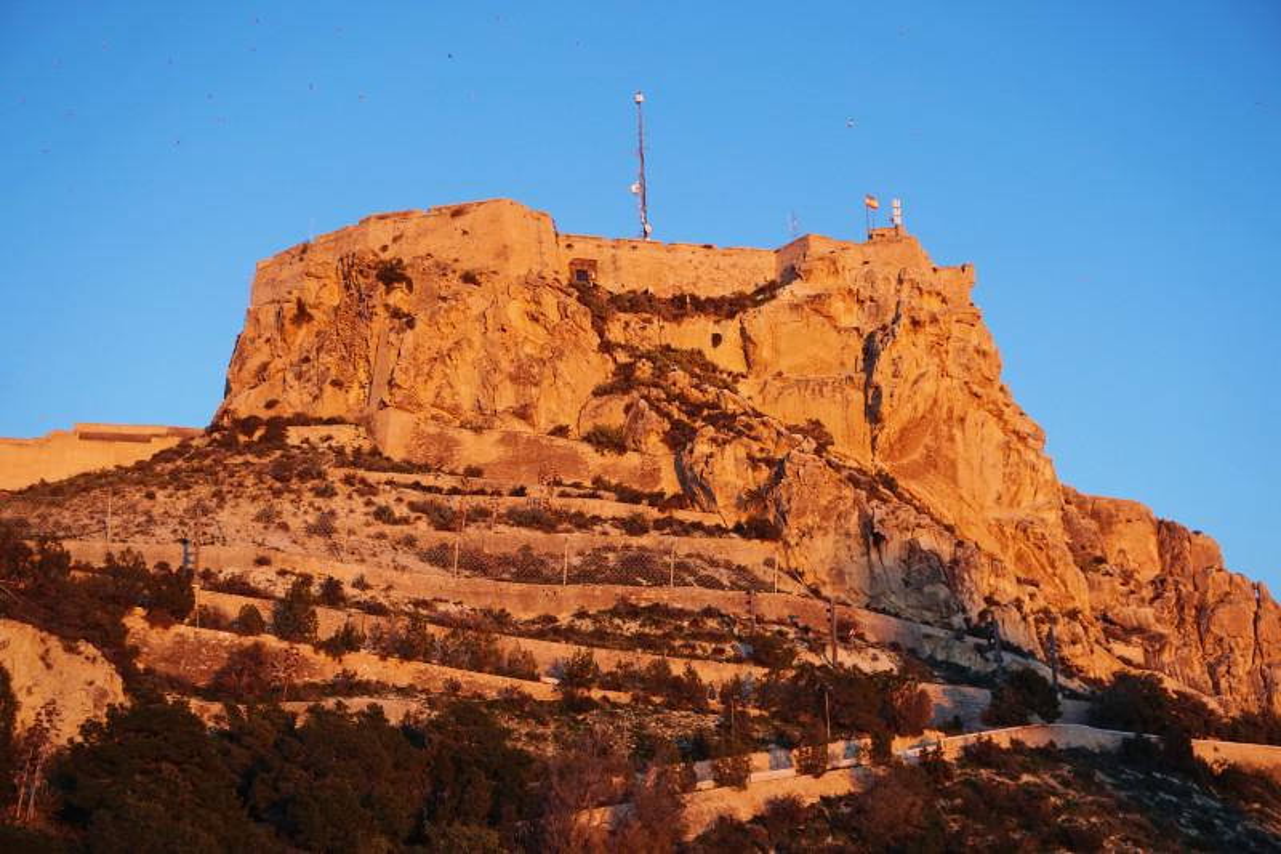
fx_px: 1708
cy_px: 427
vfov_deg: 28.1
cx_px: 640
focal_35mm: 48
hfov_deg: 41.1
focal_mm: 32
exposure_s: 1/60
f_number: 5.6
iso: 100
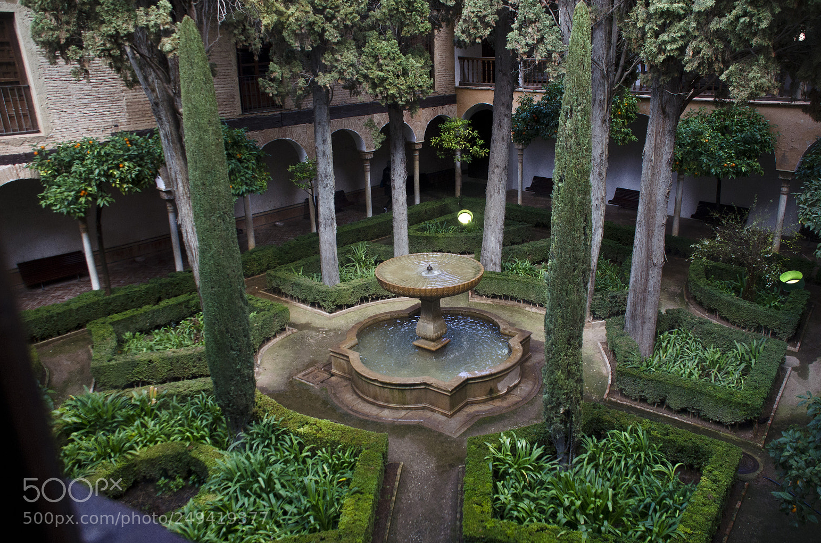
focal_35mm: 28
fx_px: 637
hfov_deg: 65.6
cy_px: 278
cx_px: 416
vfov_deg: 46.2
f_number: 5
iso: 640
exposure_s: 1/250
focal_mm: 18
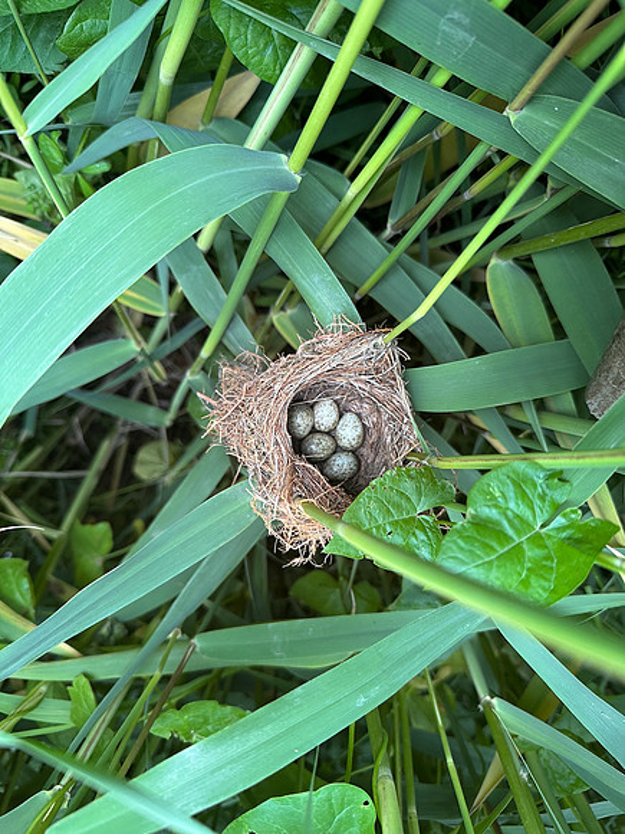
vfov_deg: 71.6
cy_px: 417
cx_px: 312
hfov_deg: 56.8
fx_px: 578
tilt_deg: -72.3
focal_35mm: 24
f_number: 1.78
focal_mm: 6.86
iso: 250
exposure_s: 1/88
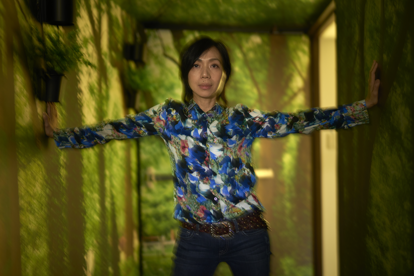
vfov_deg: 27.0
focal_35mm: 50
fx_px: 575
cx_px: 207
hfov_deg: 39.6
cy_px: 138
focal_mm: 50
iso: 200
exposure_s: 1/25
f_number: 1.4
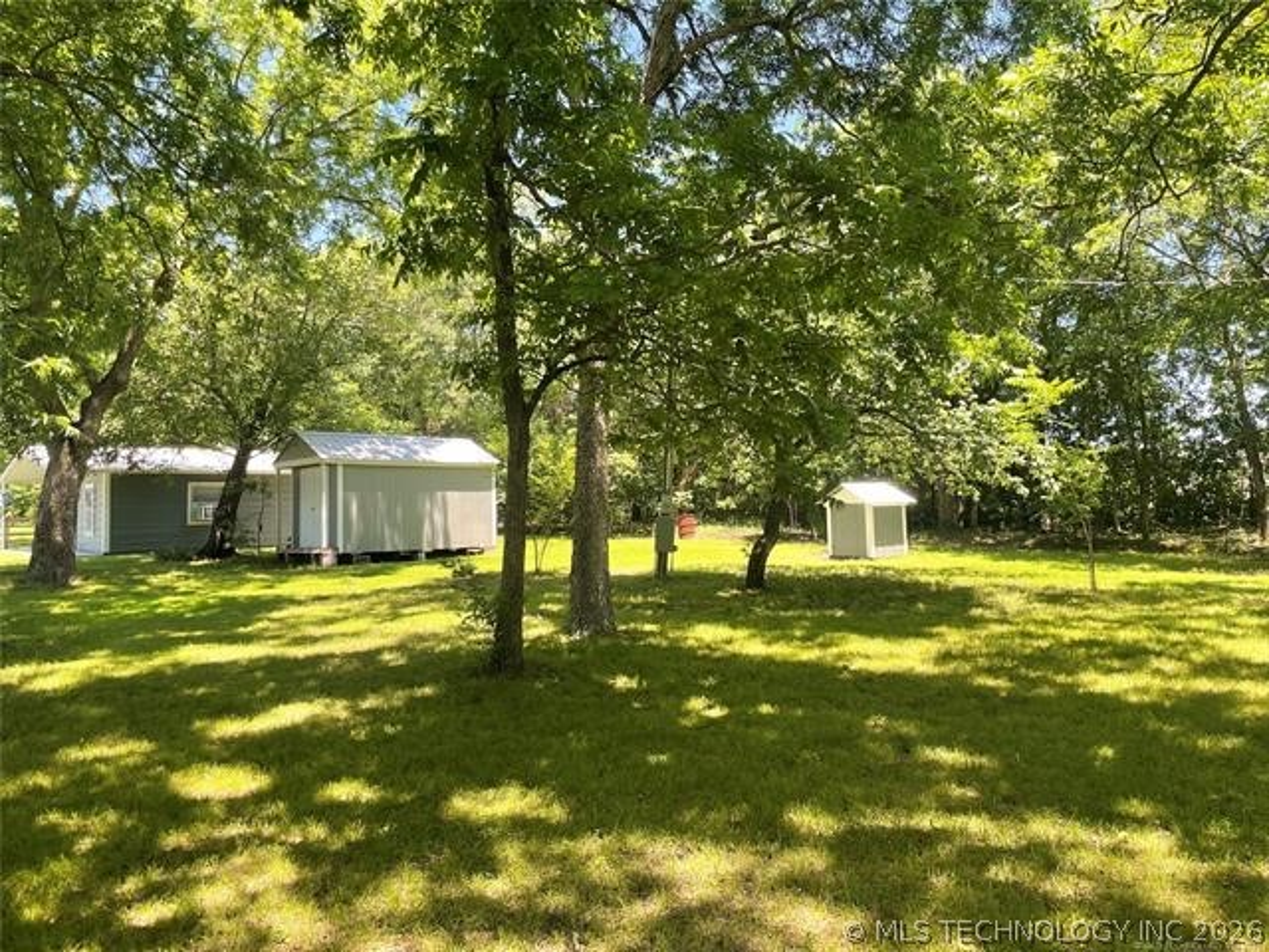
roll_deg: +1.2
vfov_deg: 53.1
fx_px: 953
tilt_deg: +4.6
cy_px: 476
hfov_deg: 67.3
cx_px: 634
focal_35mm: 26
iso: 32
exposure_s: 1/299
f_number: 1.6
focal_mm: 4.2
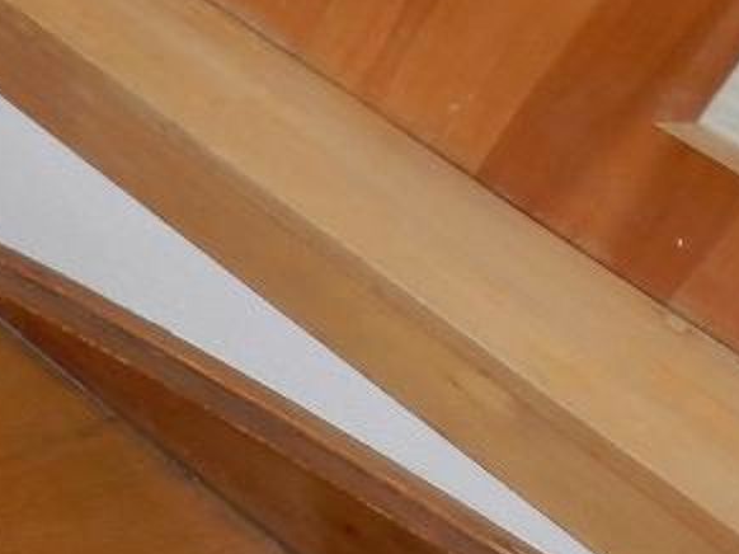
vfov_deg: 16.4
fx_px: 1729
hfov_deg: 20.1
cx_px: -425
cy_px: -313
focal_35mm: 81
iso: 200
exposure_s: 1/30
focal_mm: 4
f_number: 3.4
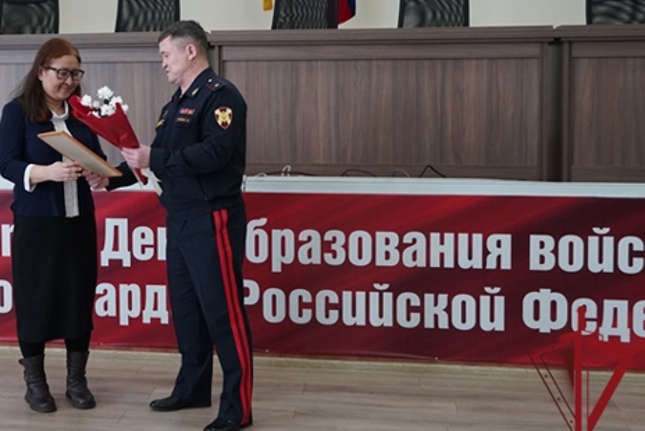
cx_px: 131
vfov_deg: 21.5
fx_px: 1129
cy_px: 131
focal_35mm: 63
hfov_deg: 31.1
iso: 800
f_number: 4
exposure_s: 1/160
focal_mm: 26
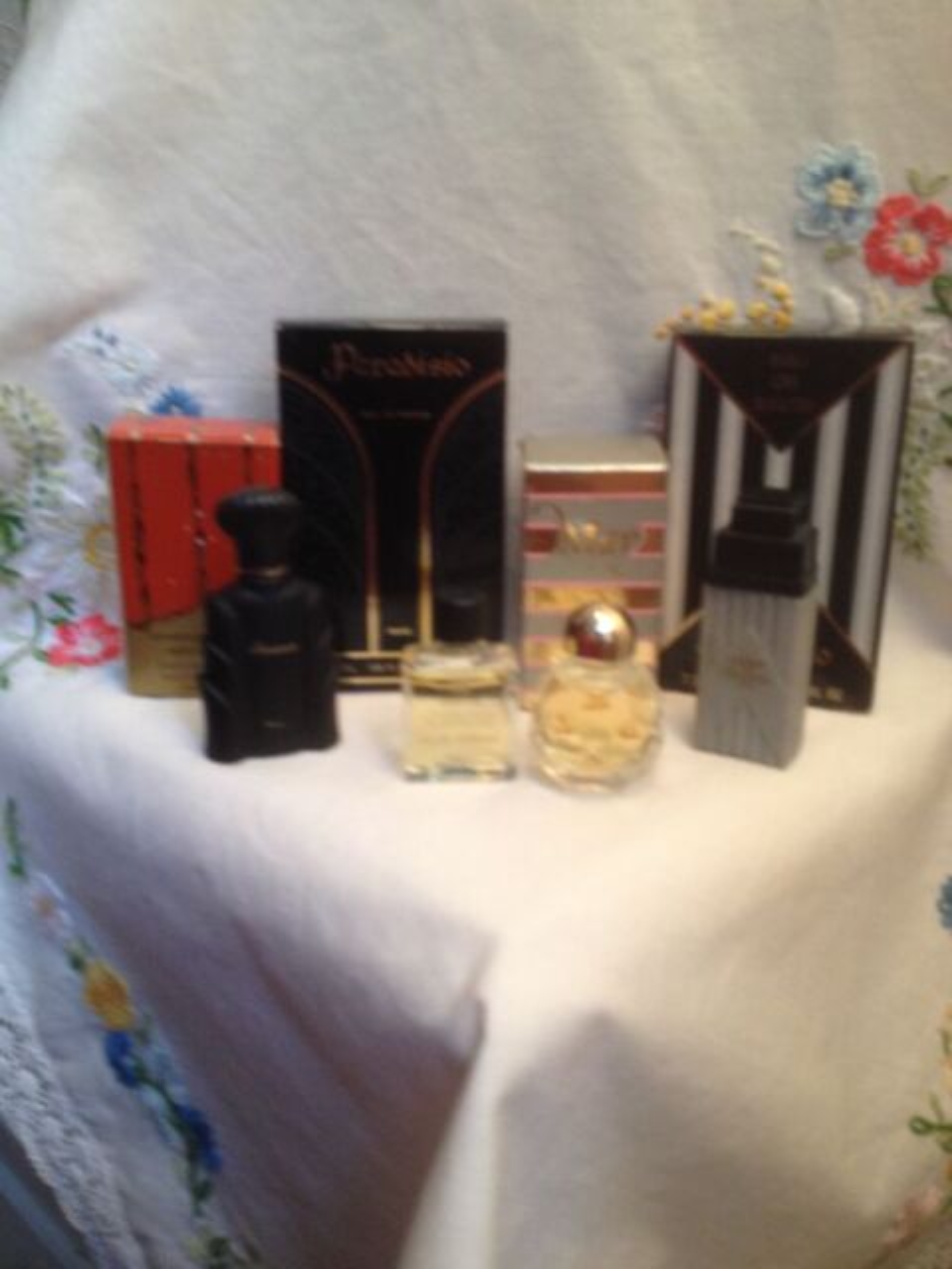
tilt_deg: -20.5
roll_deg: +2.2
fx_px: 1283
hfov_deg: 40.7
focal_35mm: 35
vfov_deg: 52.6
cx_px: 476
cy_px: 634
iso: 125
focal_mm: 4.28
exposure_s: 1/20
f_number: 2.4
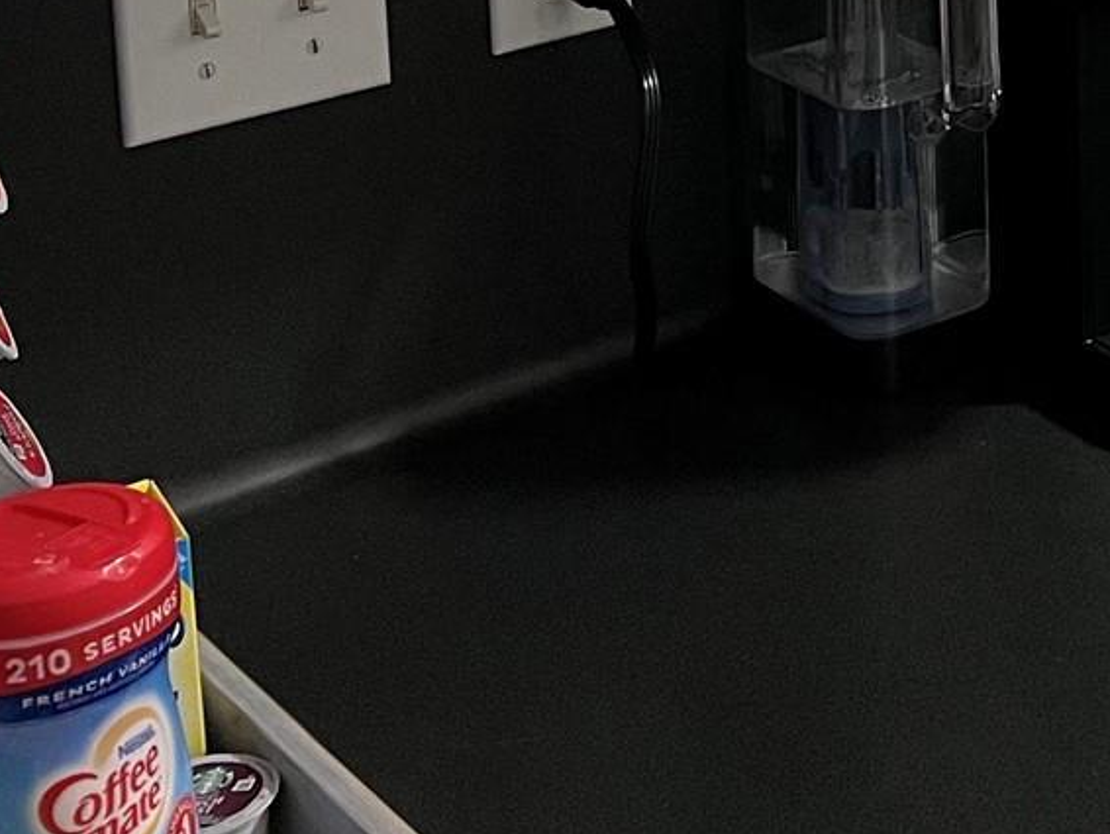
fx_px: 3015
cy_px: -559
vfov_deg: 14.3
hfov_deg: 19.0
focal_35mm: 94
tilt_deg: -7.9
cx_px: 1522
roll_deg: +0.9
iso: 125
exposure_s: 1/60
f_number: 1.5
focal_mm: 5.7
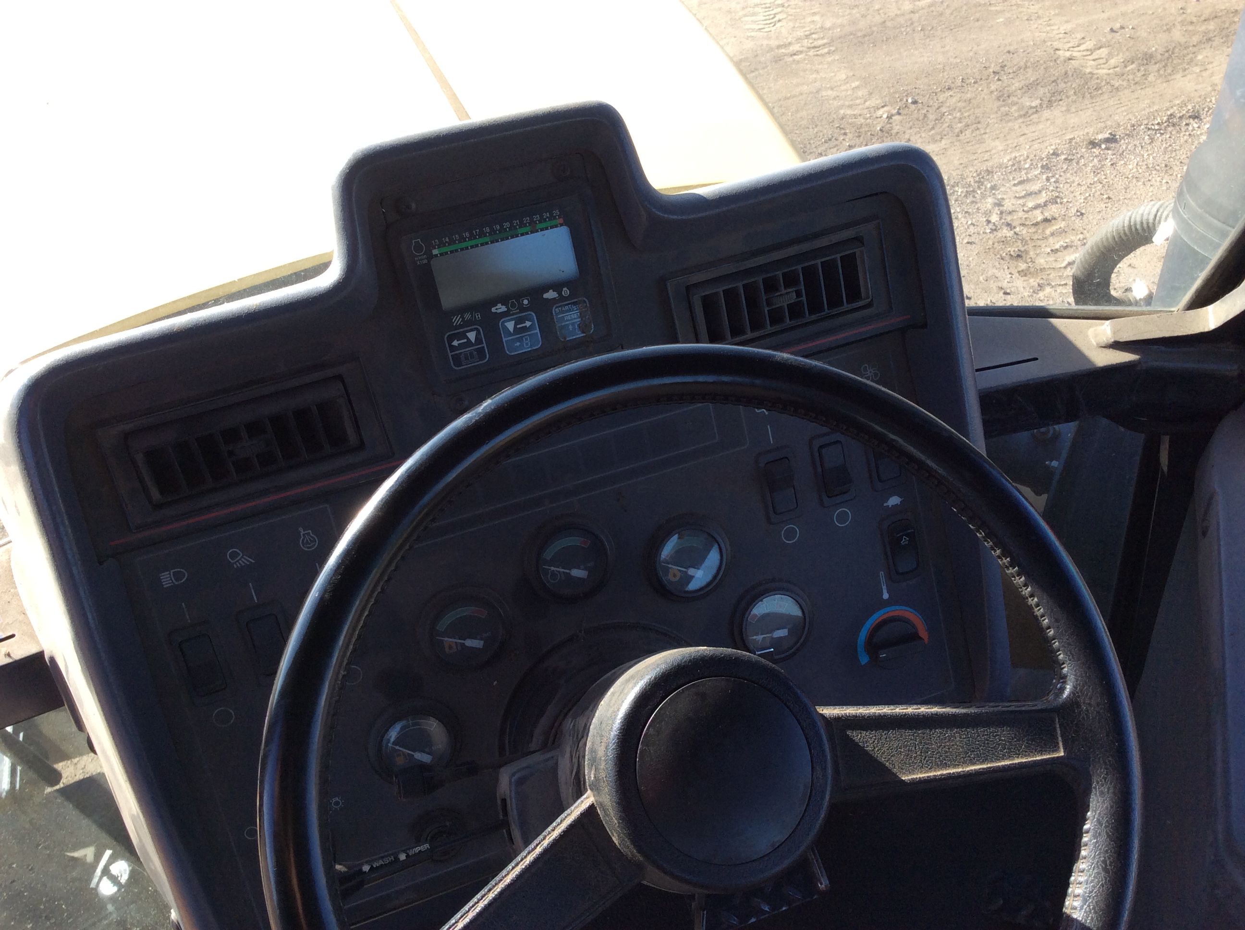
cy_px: 465
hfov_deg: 56.9
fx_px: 1149
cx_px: 622
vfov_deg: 44.1
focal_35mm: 32
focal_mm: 3.3
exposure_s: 1/251
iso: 32
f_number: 2.4
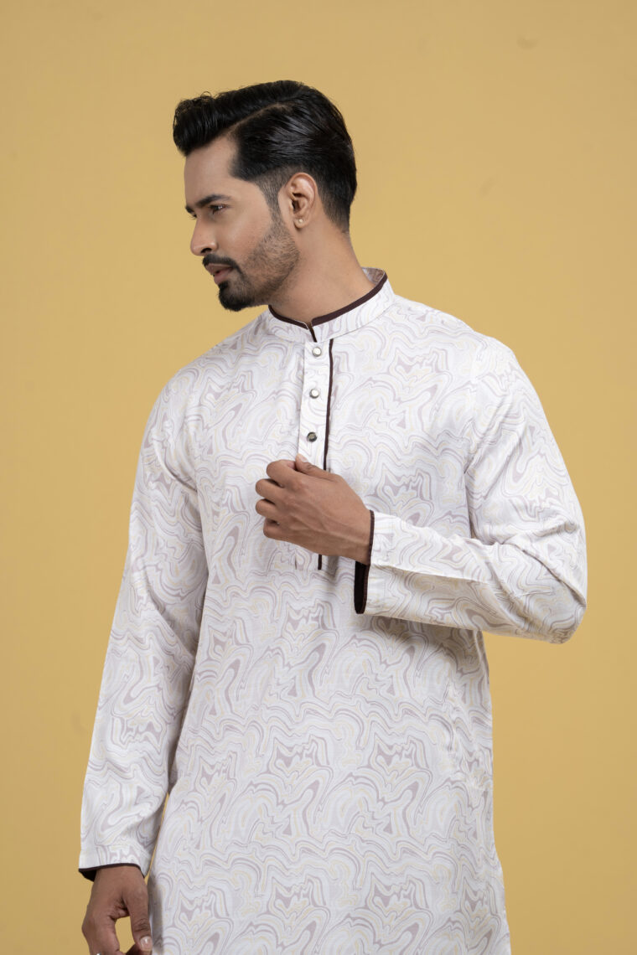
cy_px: 478
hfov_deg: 6.9
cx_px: 318
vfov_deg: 10.3
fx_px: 5308
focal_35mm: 200
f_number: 8
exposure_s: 1/125
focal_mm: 200
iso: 125
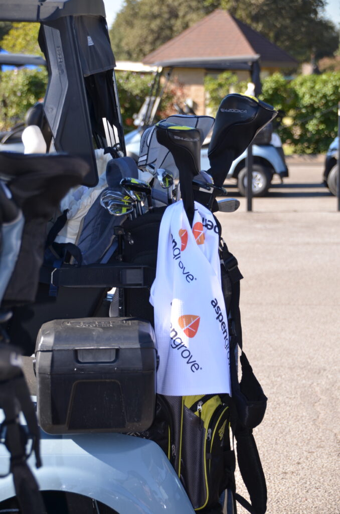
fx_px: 1601
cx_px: 170
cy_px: 257
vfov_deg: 18.2
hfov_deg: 12.1
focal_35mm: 112
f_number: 5
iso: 110
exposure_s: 1/200
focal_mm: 75
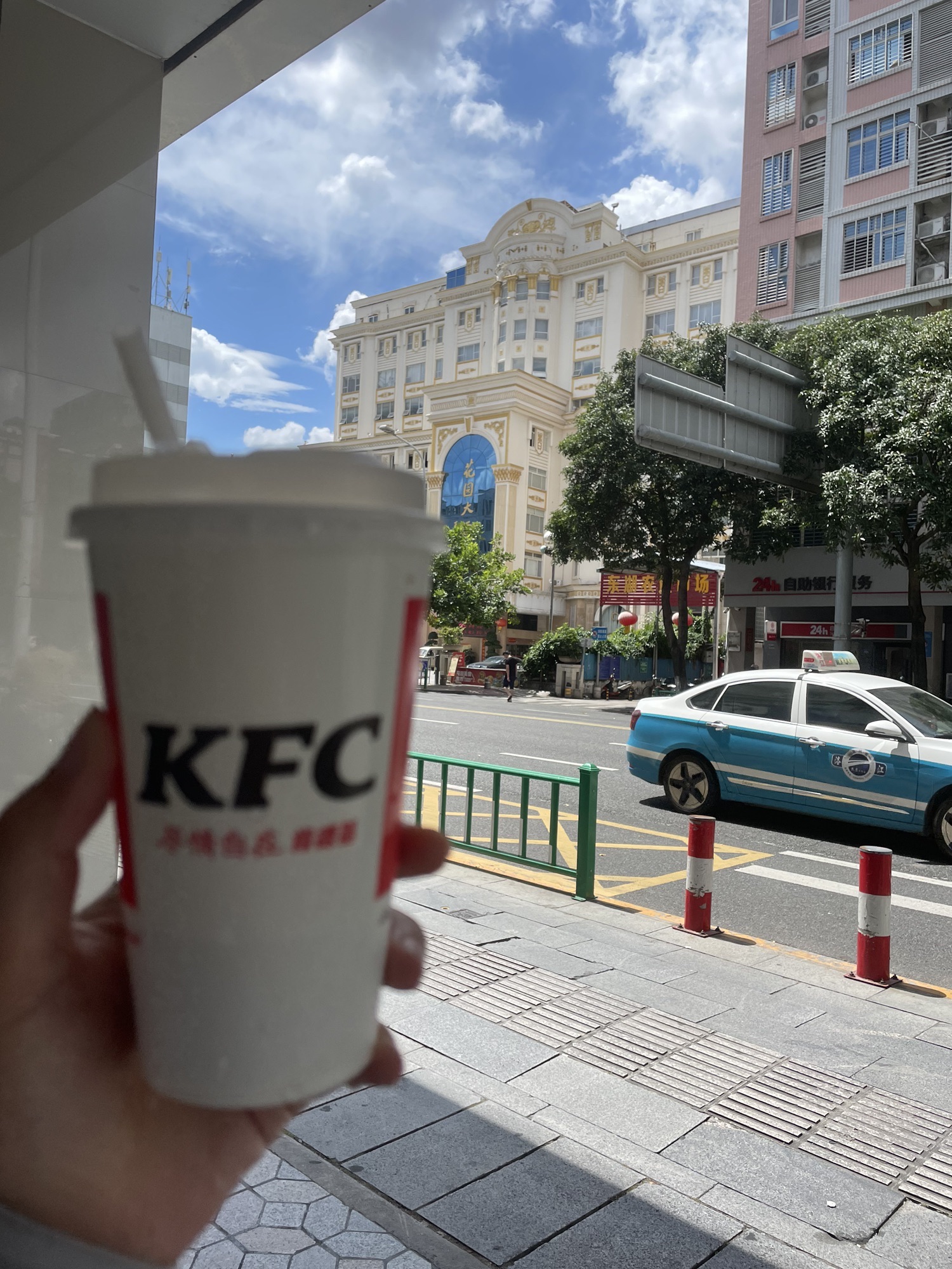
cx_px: 476
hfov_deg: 53.1
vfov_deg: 67.3
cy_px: 634
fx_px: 953
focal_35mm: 26
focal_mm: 4.2
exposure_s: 1/2257
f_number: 1.6
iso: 32
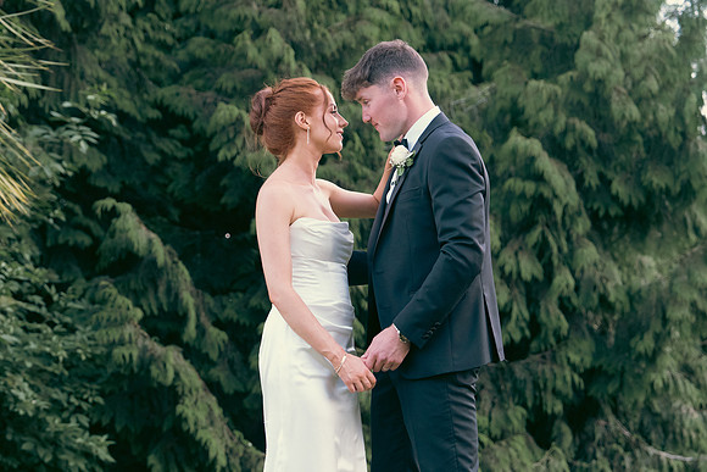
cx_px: 354
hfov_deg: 23.4
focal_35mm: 87
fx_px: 1709
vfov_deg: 15.7
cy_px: 236
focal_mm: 58
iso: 2500
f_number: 3.5
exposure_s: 1/320
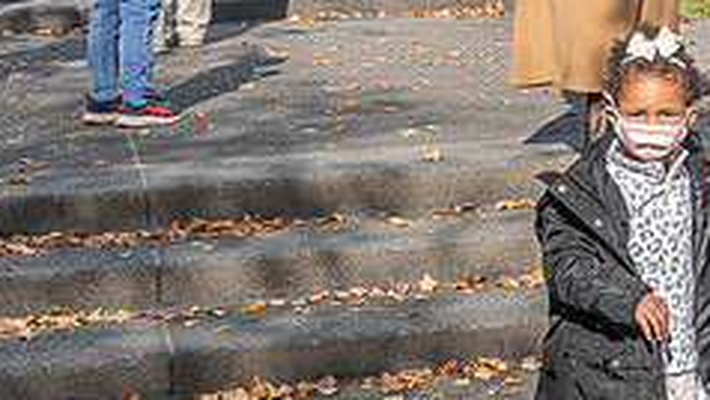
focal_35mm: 114
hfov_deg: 17.7
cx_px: 897
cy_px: 5
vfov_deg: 10.6
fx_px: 2147
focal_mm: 40
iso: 500
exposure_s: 1/250
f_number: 11
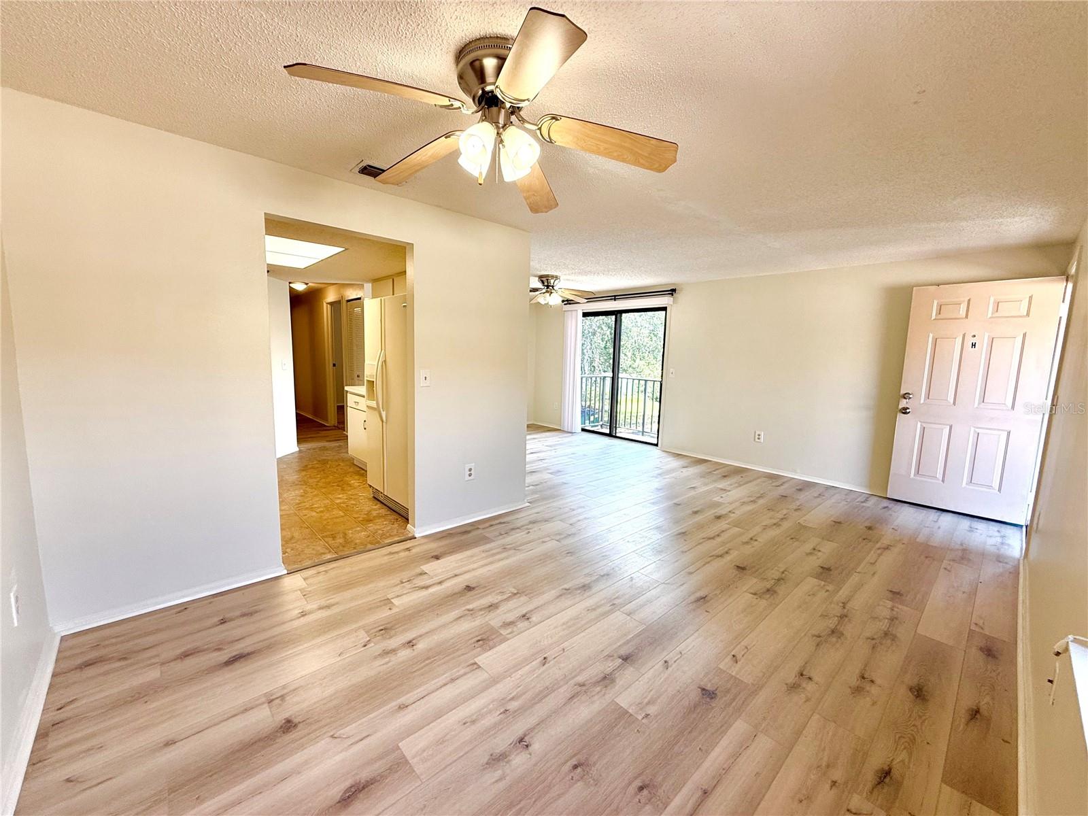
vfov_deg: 85.7
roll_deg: -1.2
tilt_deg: -6.4
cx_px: 544
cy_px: 408
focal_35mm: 14
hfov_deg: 102.1
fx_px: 440
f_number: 2.2
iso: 64
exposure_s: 1/120
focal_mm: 2.22
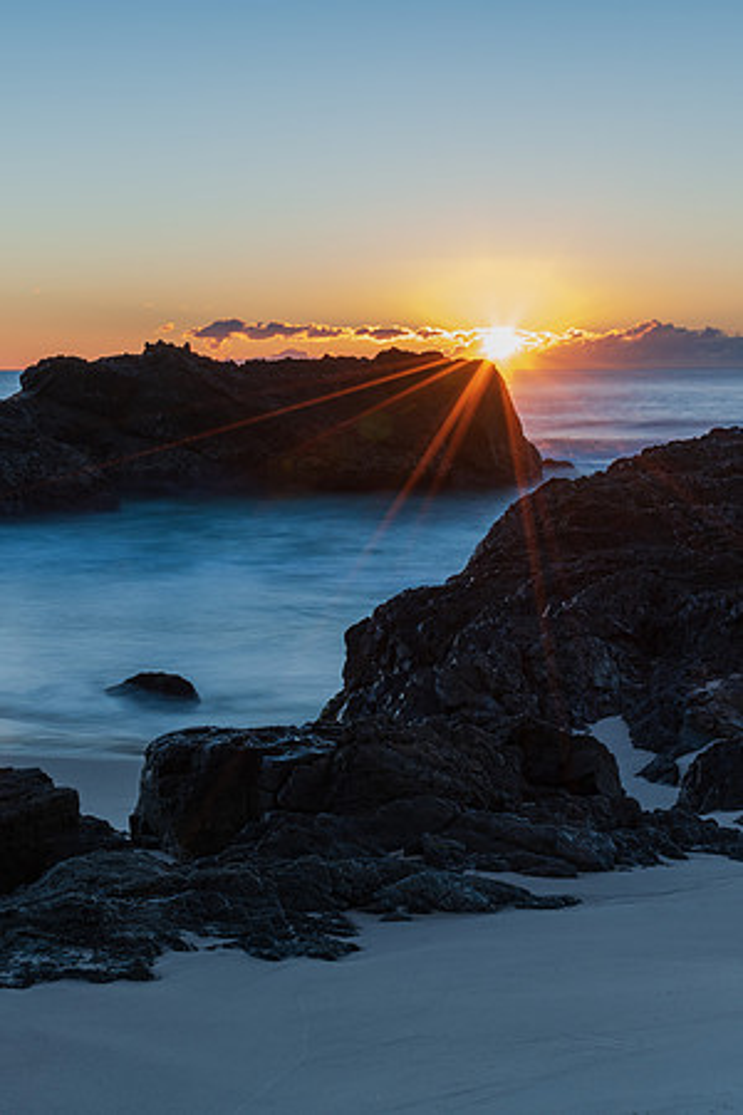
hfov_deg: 21.5
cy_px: 540
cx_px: 211
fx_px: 1941
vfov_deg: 32.0
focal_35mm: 63
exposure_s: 6
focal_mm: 40
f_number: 13
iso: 31
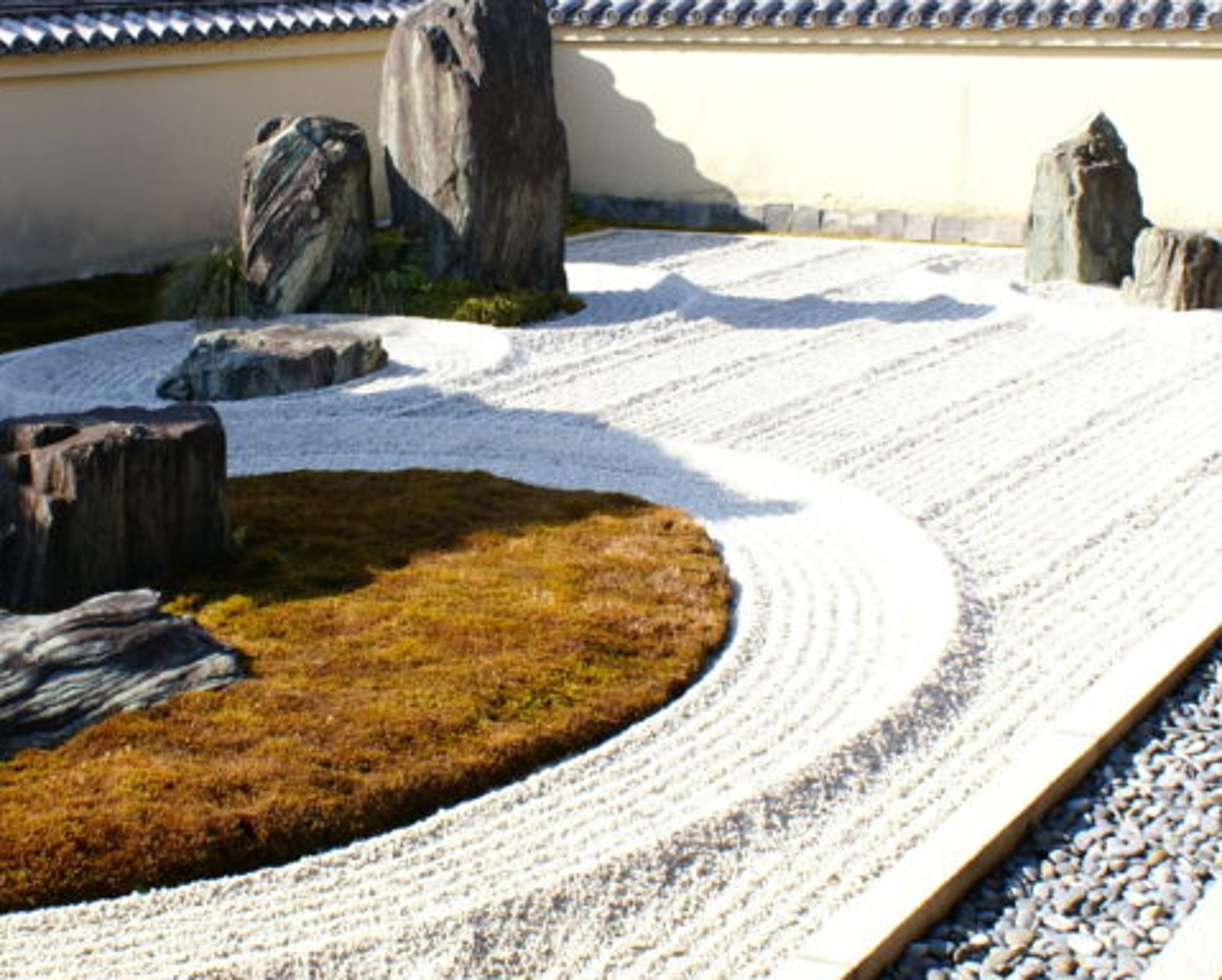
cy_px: 393
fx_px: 2425
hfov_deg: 28.1
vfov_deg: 22.8
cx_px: 395
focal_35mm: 67
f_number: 8
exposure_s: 1/60
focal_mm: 20
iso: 100
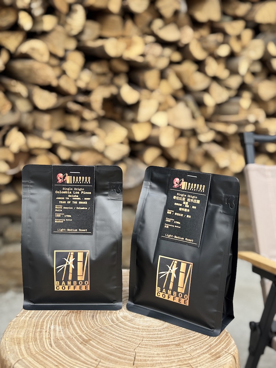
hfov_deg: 30.3
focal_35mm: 48
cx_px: 138
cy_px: 184
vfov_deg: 39.7
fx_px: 510
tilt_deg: -9.2
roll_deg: +0.6
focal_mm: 6.76
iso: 64
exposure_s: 1/913
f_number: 1.78
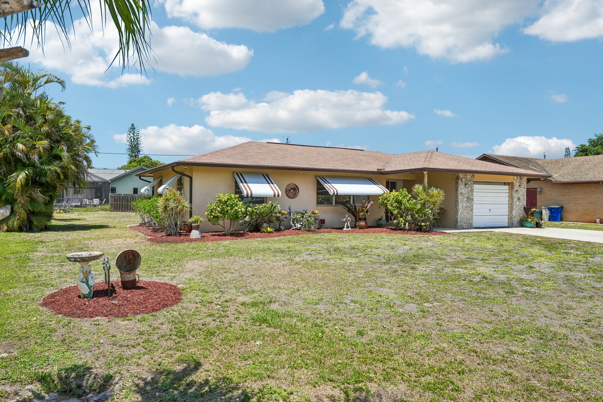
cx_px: 302
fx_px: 435
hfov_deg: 69.4
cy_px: 201
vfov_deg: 49.5
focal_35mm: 26
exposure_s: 1/1250
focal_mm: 26
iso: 400
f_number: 8
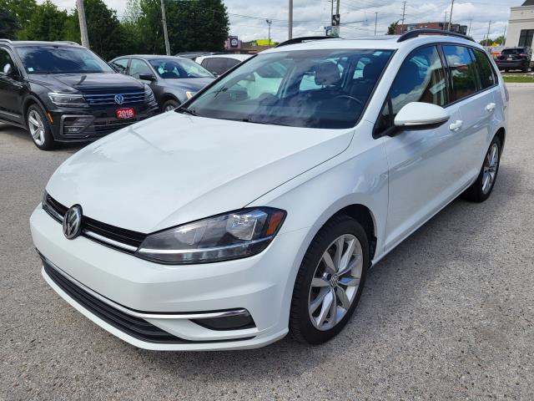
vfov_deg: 53.1
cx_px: 267
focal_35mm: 26
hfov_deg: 67.3
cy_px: 200
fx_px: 401
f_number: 1.8
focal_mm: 5.4
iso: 40
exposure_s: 1/3042
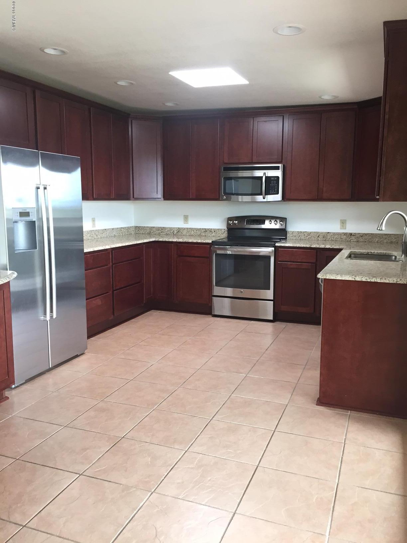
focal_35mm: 29
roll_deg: -0.5
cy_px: 272
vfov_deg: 61.7
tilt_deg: -7.8
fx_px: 455
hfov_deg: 48.2
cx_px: 204
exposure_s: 1/30
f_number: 2.2
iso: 40
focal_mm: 4.15
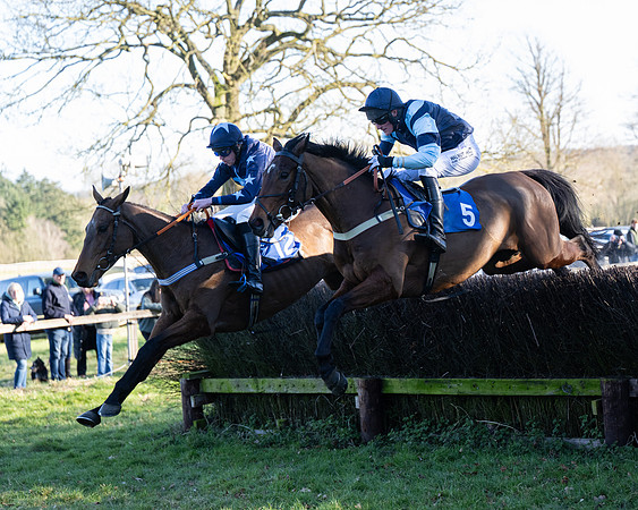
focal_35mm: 91
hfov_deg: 21.0
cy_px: 262
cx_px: 404
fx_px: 1716
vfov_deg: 16.9
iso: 800
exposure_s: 1/1600
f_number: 2.8
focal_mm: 70
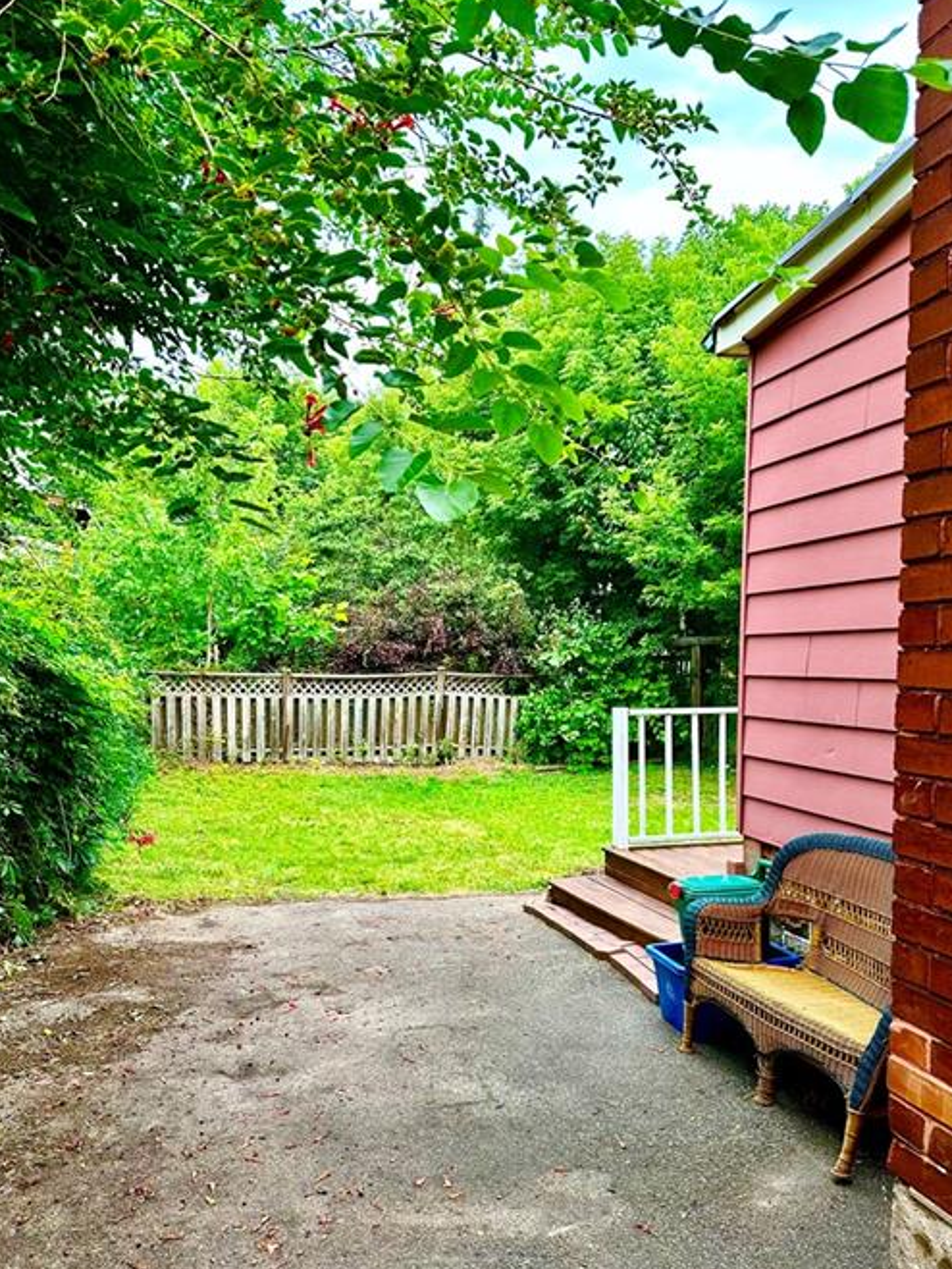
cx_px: 505
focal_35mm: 28
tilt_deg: -2.1
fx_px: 1026
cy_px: 714
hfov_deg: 49.7
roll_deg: +1.1
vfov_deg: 63.2
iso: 80
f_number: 1.78
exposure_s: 1/205
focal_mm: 6.86
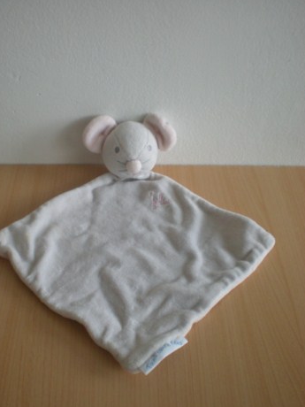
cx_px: 137
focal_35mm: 43
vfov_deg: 43.8
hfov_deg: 33.6
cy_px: 222
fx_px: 505
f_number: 3.1
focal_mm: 6.3
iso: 200
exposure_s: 1/28.3
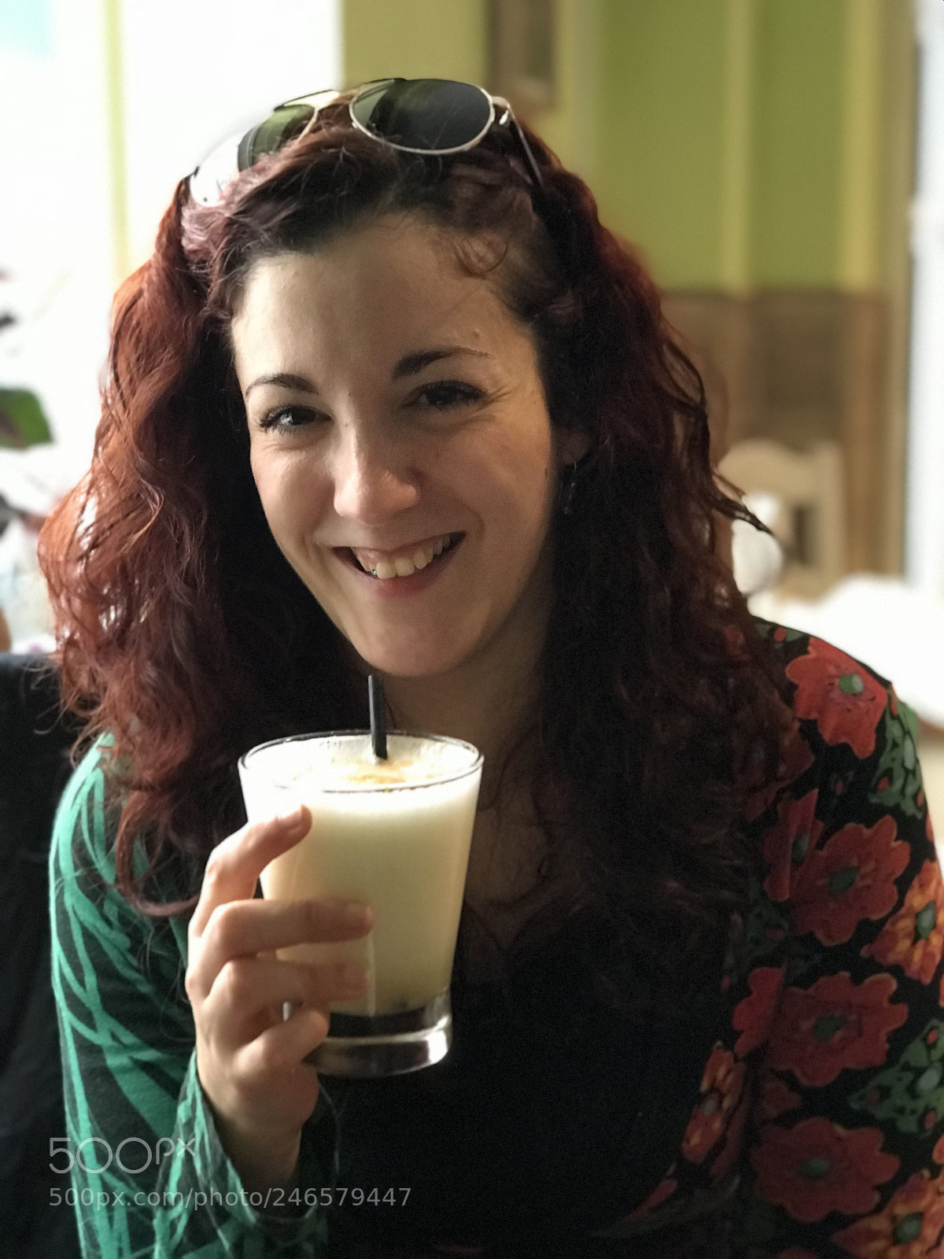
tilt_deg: -6.6
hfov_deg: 25.7
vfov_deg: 33.8
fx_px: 2073
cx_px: 472
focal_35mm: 57
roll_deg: -0.1
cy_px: 630
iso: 500
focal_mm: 6.6
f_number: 2.8
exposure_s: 1/50
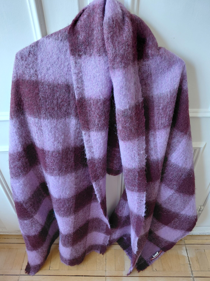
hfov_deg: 53.1
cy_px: 143
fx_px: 210
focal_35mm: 26
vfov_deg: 67.3
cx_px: 105
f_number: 1.8
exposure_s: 1/100
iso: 250
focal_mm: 4.69
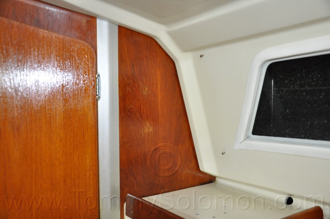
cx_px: 165
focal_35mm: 36
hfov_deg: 53.2
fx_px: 330
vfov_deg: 36.8
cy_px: 110
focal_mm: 24
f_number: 3.8
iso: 800
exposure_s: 1/60
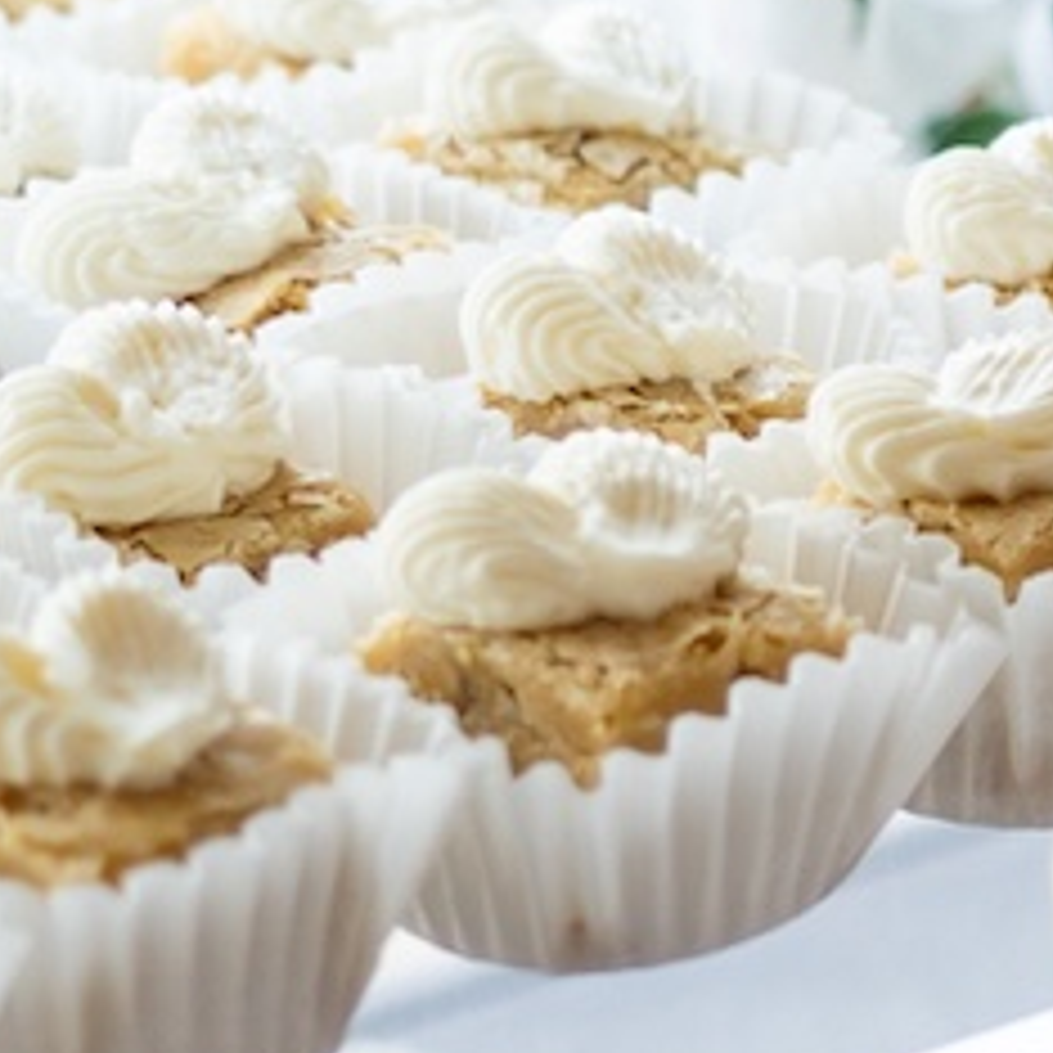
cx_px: 2025
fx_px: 8810
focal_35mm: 256
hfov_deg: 6.6
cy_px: 1264
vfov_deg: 6.8
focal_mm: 49
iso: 200
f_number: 4.5
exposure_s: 1/160
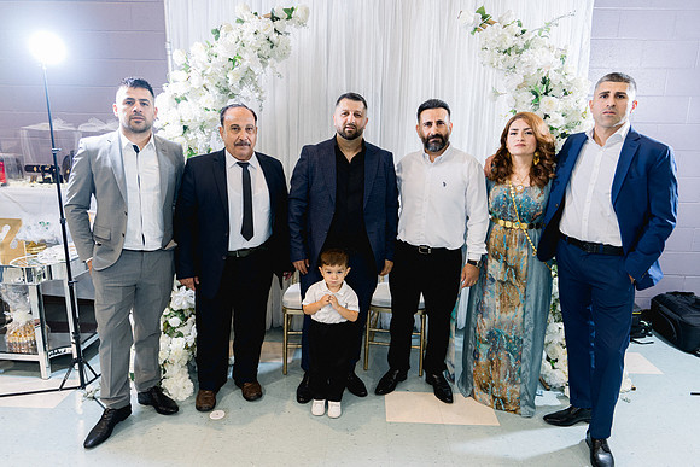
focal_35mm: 25
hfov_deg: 72.1
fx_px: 481
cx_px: 350
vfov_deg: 51.8
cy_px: 234
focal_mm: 24
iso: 800
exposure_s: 1/160
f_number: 2.8
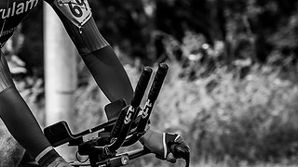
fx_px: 2845
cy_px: 28
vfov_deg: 3.4
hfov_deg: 6.0
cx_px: 93
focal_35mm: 360
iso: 125
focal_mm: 92
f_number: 4
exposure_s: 1/1000
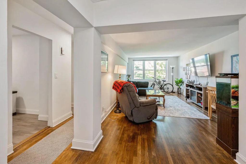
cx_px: 123
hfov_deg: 104.3
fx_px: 96
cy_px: 82
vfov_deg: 81.1
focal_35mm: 14
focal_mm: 14
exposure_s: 1/3
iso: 200
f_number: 11
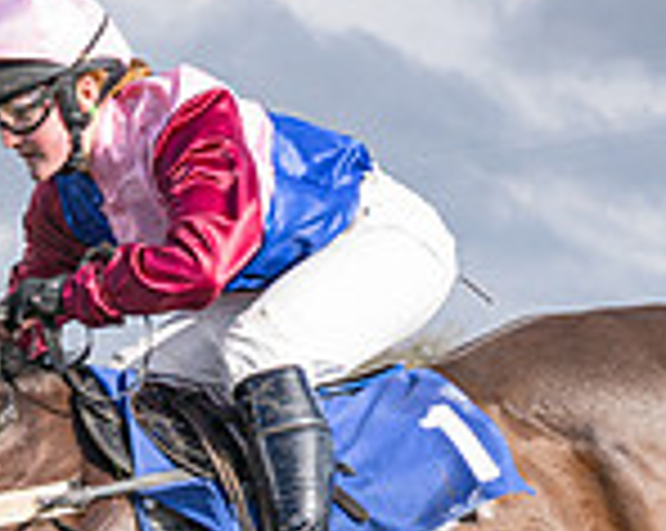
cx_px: 97
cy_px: 626
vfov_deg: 5.6
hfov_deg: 7.0
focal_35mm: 276
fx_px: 5433
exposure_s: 1/1250
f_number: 4
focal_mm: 54
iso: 200
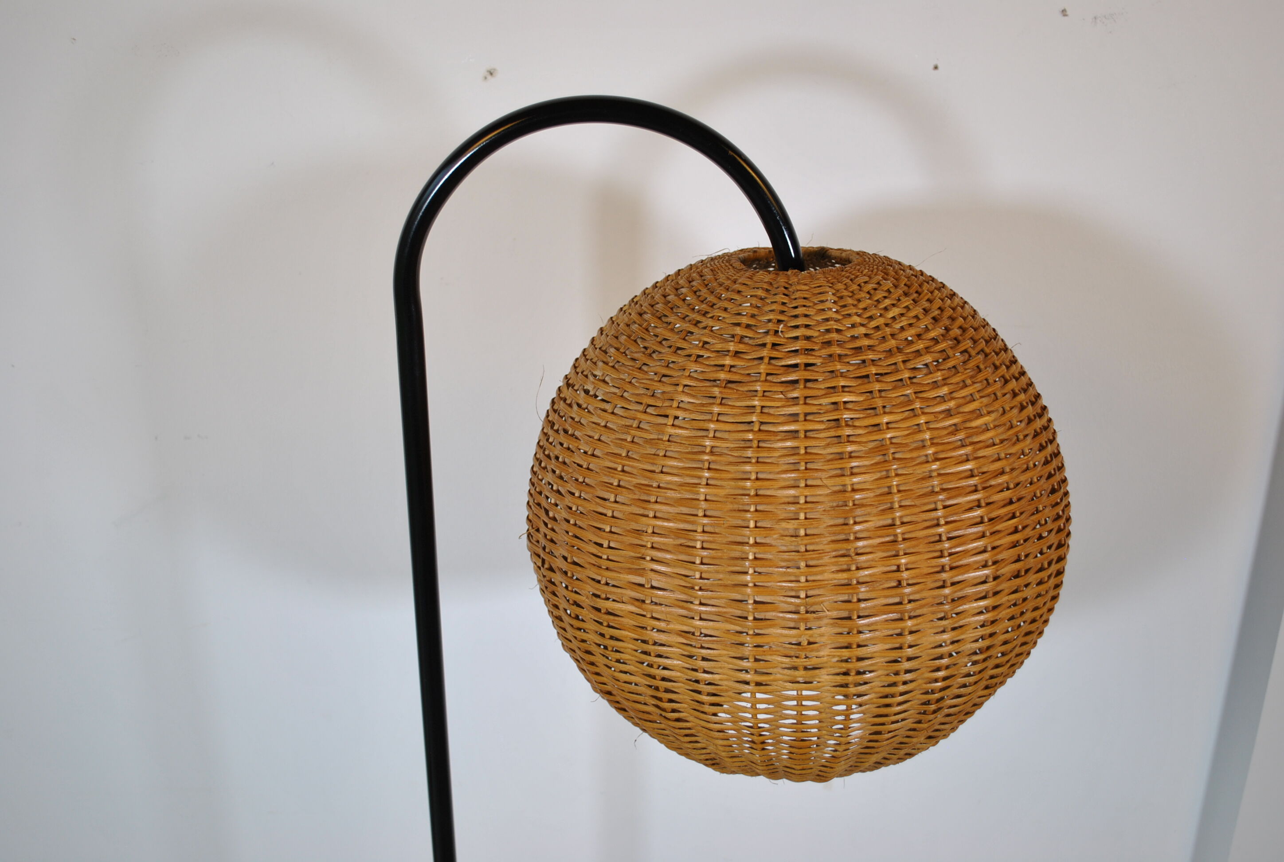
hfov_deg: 53.0
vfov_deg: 37.0
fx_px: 1287
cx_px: 642
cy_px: 431
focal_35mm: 36
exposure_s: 1/80
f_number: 4.5
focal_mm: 24
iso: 200
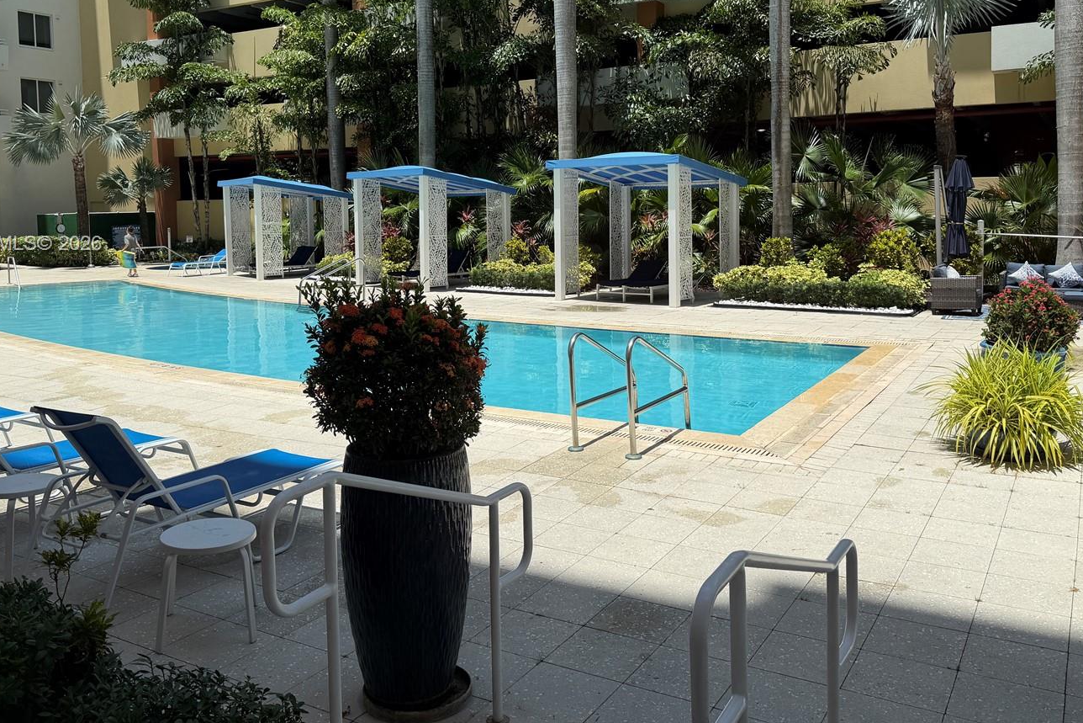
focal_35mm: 31
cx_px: 513
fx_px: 933
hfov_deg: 60.2
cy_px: 245
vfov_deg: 41.8
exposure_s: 1/6173
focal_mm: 6.76
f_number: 1.78
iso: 80
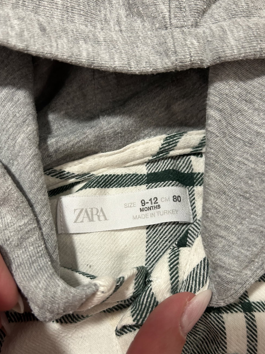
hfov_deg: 42.9
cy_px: 199
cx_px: 140
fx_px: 337
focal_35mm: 33
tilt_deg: -77.9
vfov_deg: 55.2
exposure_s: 1/50
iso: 200
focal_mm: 5.7
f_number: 1.5
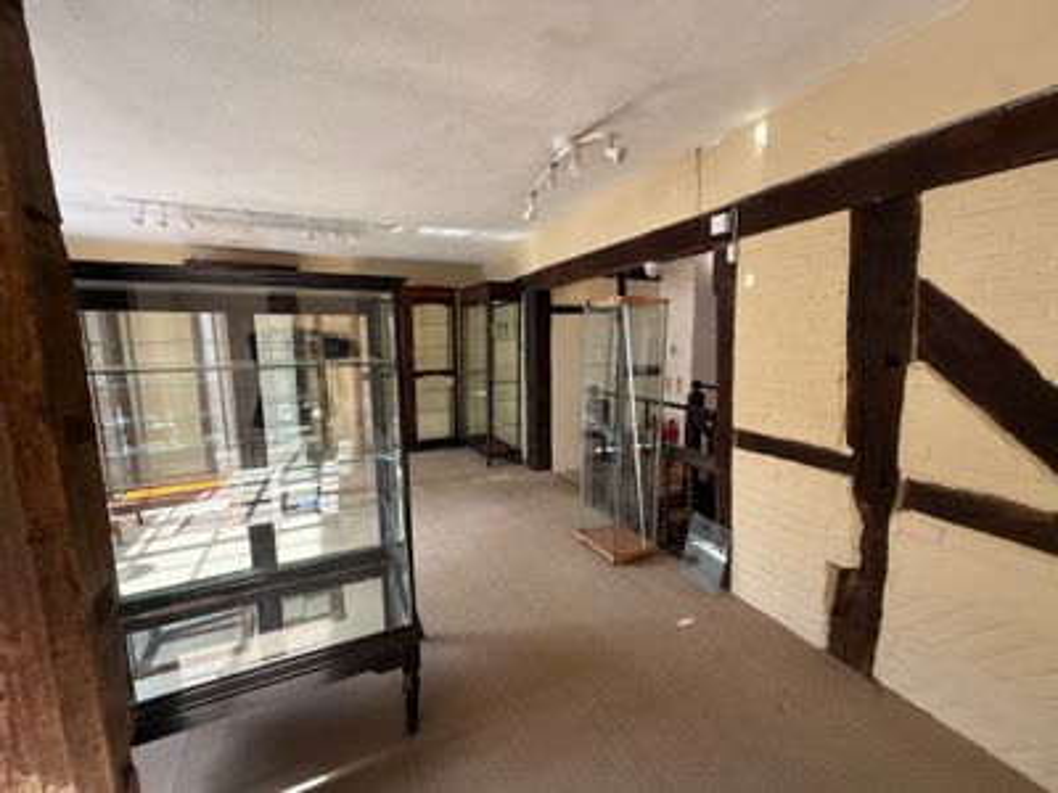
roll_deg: +0.5
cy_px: 396
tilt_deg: -8.0
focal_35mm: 14
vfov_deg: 85.7
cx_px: 529
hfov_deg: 102.1
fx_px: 428
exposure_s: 1/99
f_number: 2.2
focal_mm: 2.22
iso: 125
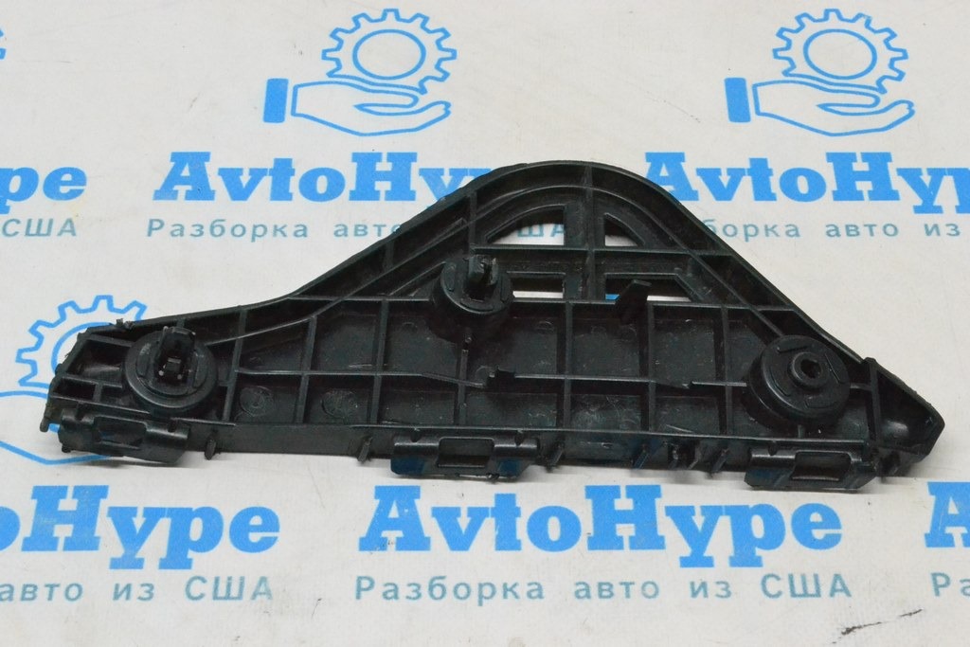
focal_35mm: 63
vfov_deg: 21.6
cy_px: 324
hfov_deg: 31.9
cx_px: 485
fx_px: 1698
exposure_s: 1/100
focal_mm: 42
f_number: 14
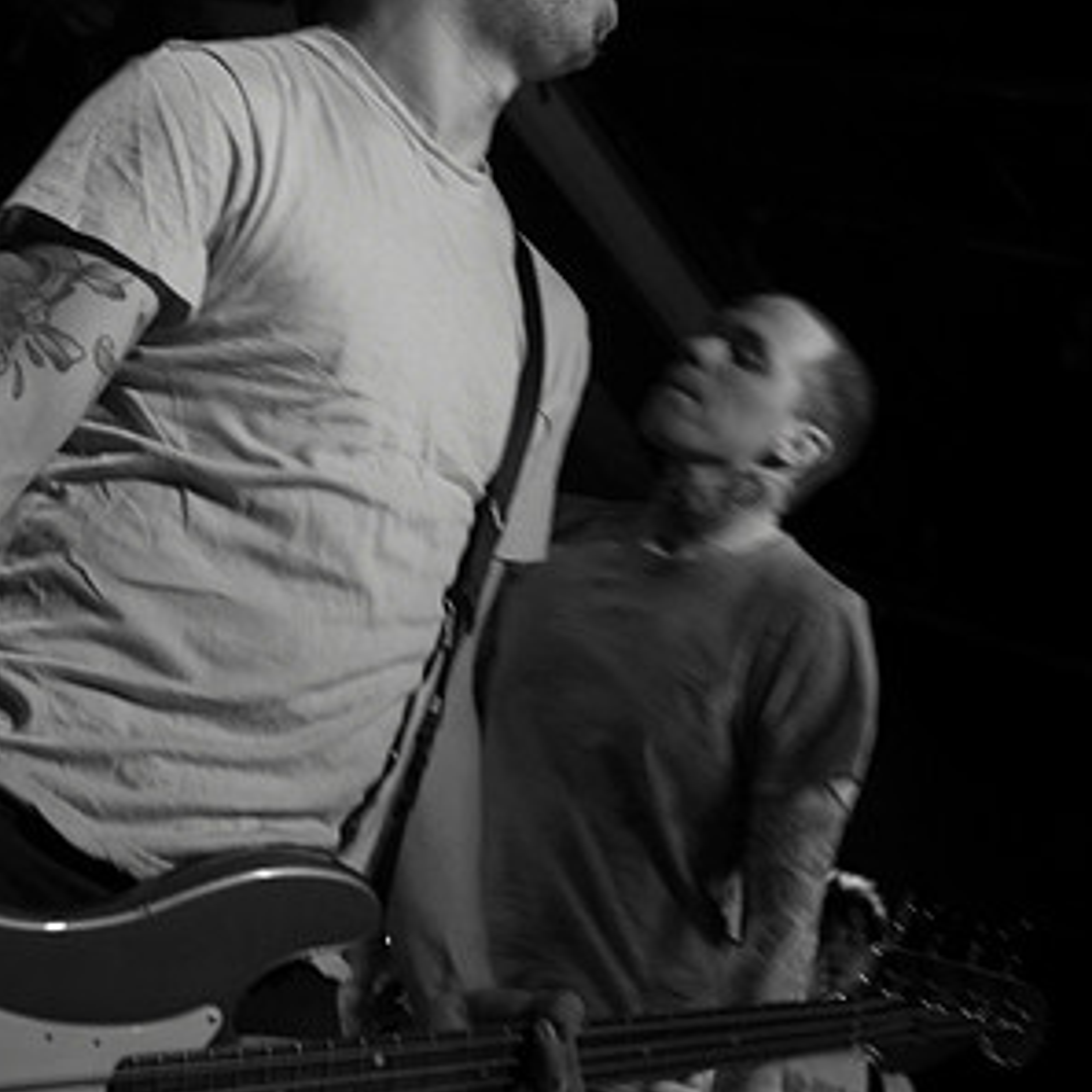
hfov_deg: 25.5
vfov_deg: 25.5
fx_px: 2414
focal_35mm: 68
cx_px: 546
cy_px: 552
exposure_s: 1/80
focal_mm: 35
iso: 800
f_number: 3.2
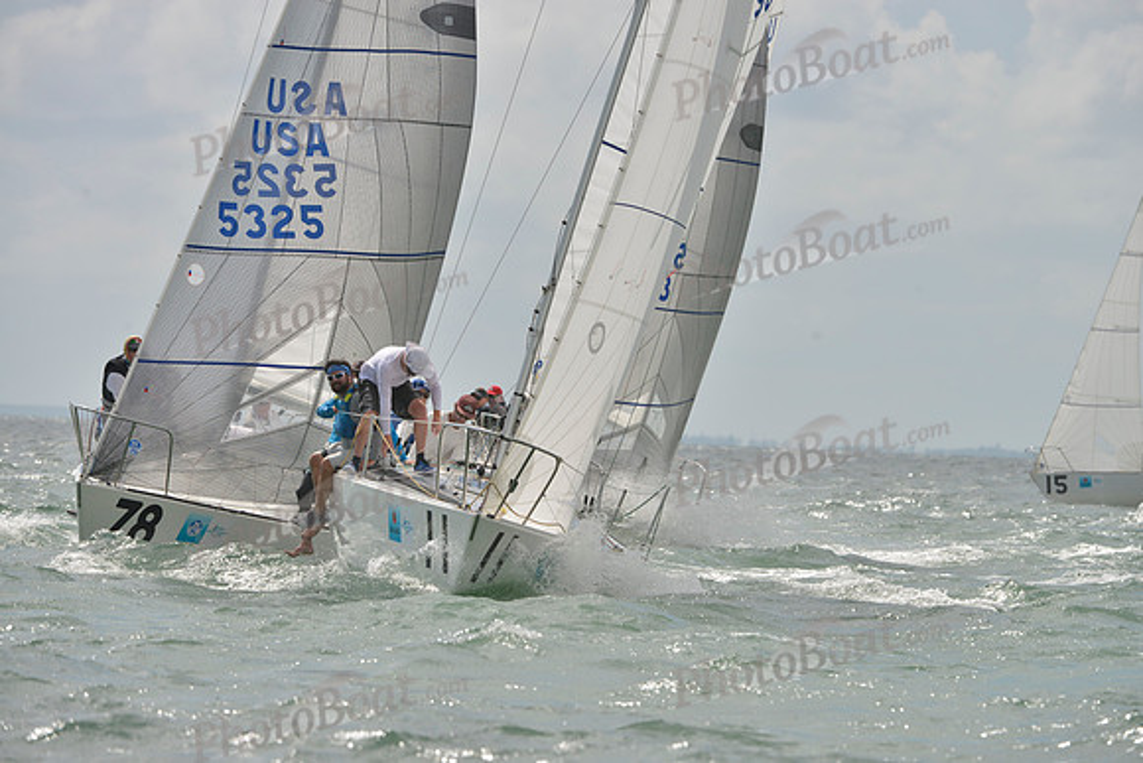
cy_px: 382
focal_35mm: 340
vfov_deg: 4.0
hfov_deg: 6.1
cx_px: 572
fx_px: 10797
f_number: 10
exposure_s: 1/1000
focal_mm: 340
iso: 280
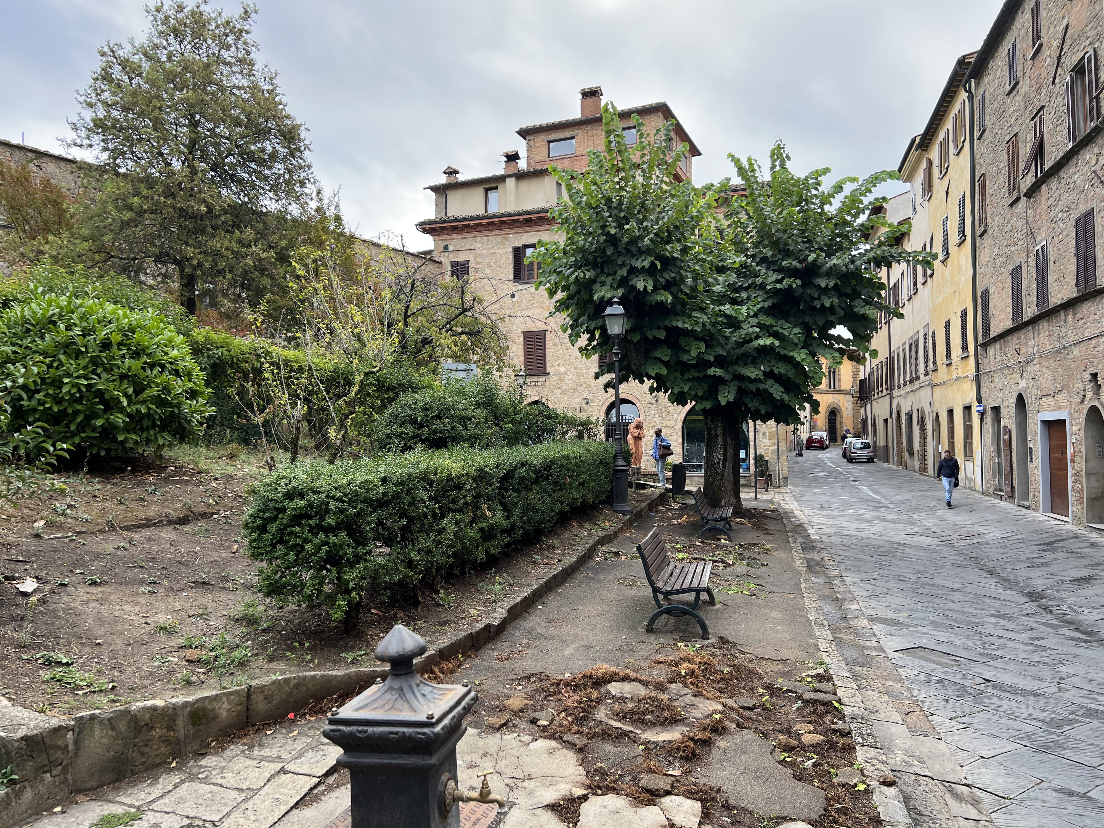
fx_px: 829
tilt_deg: +2.1
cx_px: 552
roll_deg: +0.6
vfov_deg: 53.1
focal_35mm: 26
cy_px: 414
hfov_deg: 67.3
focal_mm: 5.7
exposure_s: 1/924
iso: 50
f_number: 1.5
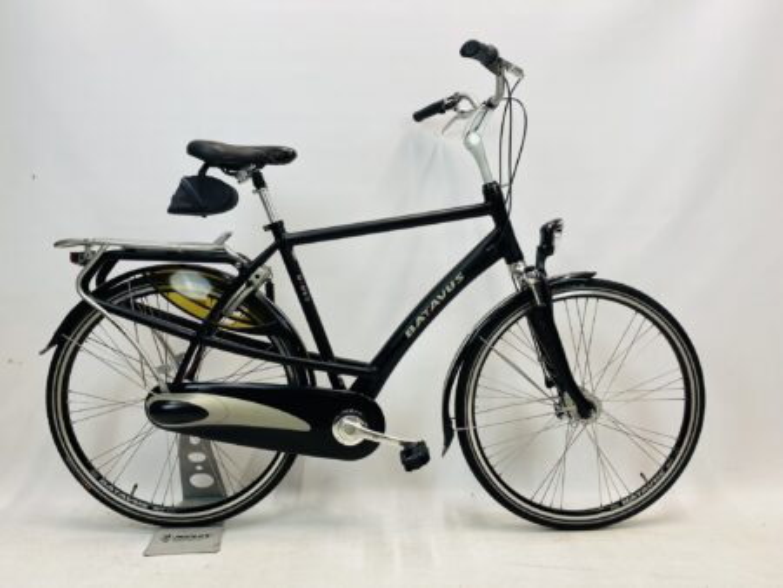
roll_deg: +0.2
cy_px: 294
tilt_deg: -6.9
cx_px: 392
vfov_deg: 53.1
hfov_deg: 67.3
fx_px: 588
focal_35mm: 26
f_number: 1.8
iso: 50
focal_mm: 4.25
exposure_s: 1/100
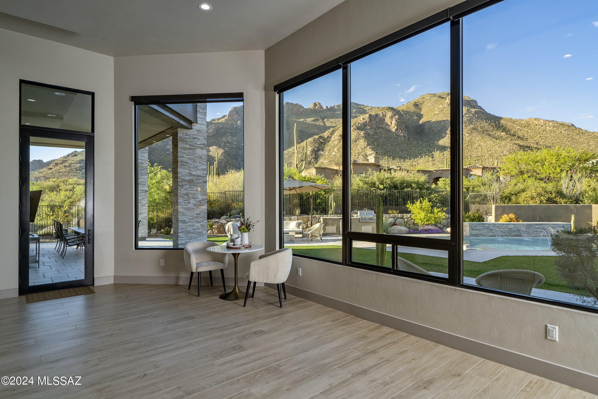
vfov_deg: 64.5
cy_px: 200
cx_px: 299
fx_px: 316
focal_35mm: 19
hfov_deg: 86.9
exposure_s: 1/250
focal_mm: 19
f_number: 5
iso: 200
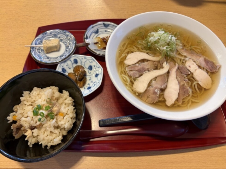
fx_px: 170
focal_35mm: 26
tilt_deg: -63.8
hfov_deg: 67.3
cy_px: 84
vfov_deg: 53.1
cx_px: 113
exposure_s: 1/50
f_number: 1.6
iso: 125
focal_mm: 5.96
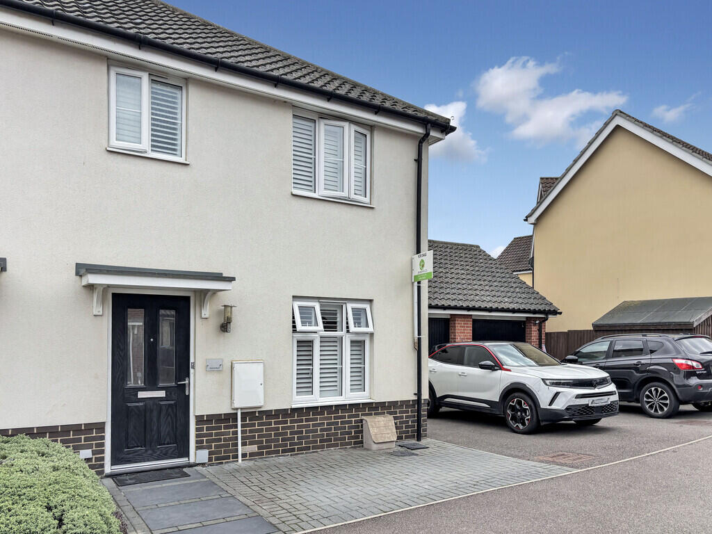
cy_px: 267
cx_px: 356
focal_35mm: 26
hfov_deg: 67.3
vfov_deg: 53.1
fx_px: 535
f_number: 1.6
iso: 50
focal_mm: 5.96
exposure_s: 1/1876
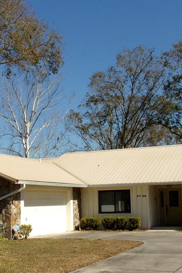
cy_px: 171
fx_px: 470
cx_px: 91
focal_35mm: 62
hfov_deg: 21.9
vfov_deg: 32.2
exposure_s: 1/140
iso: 80
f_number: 10.8
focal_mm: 5.1
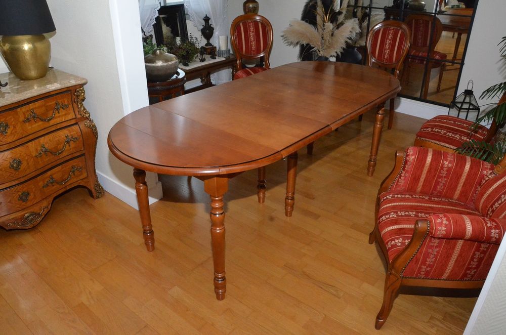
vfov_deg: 47.7
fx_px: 379
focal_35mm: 27
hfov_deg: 67.5
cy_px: 168
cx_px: 253
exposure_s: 1/60
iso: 5000
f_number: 11
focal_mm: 18
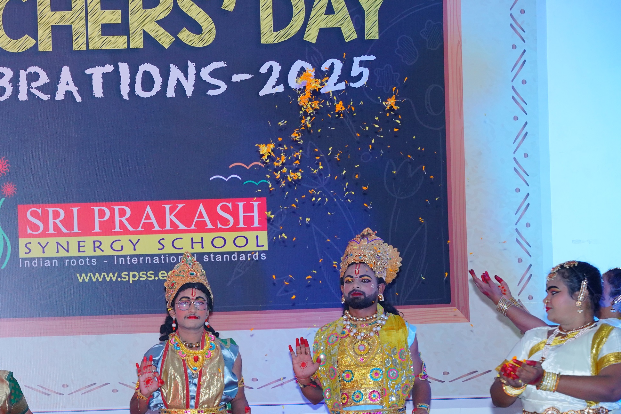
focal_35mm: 124
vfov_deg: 11.0
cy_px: 386
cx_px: 4
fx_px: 2133
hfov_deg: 16.2
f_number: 4
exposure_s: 1/200
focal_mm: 60.3
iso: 1000
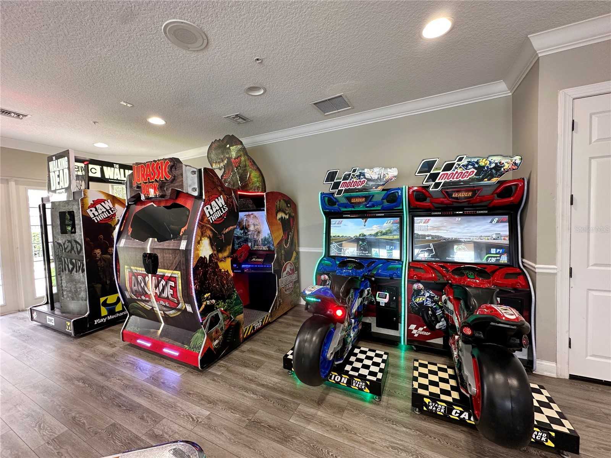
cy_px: 229
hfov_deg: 102.1
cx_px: 306
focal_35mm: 14
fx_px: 247
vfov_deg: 85.7
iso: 160
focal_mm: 2.22
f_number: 2.2
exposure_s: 1/59
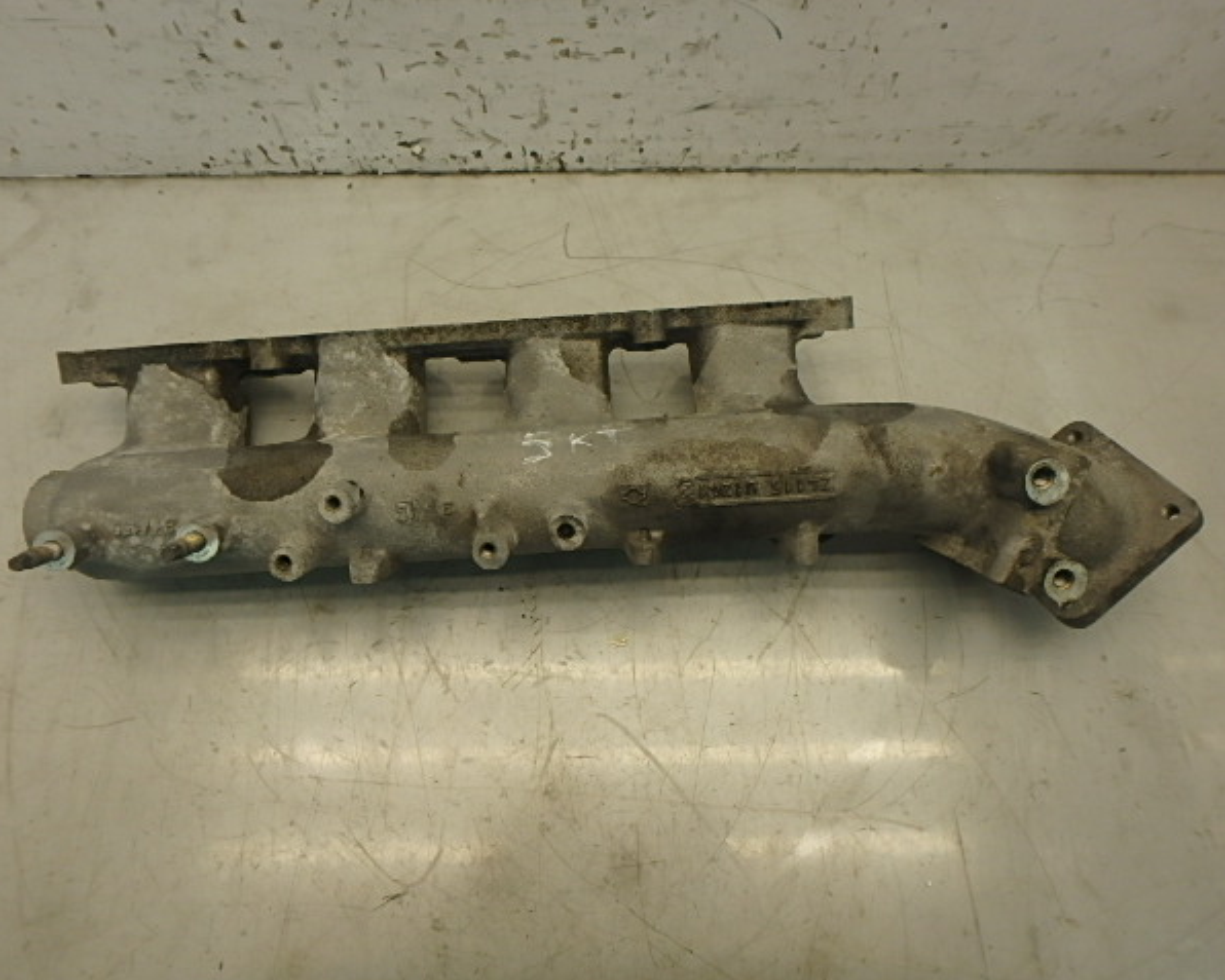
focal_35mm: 22
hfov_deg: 75.0
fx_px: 798
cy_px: 491
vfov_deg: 63.1
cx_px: 619
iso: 160
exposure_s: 1/60
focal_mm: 3.7
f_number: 3.5
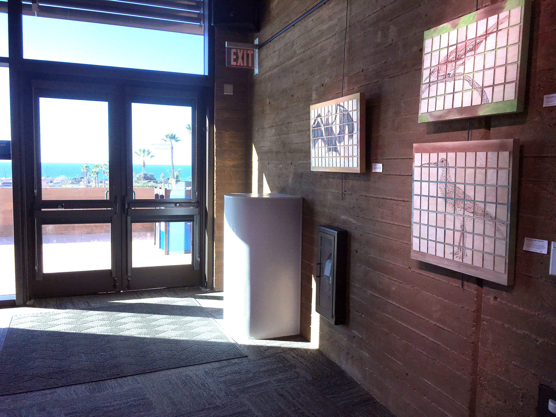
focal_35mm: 29
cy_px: 208
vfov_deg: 48.2
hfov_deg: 61.7
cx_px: 278
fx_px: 466
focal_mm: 4.15
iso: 25
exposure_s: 1/349
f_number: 2.2
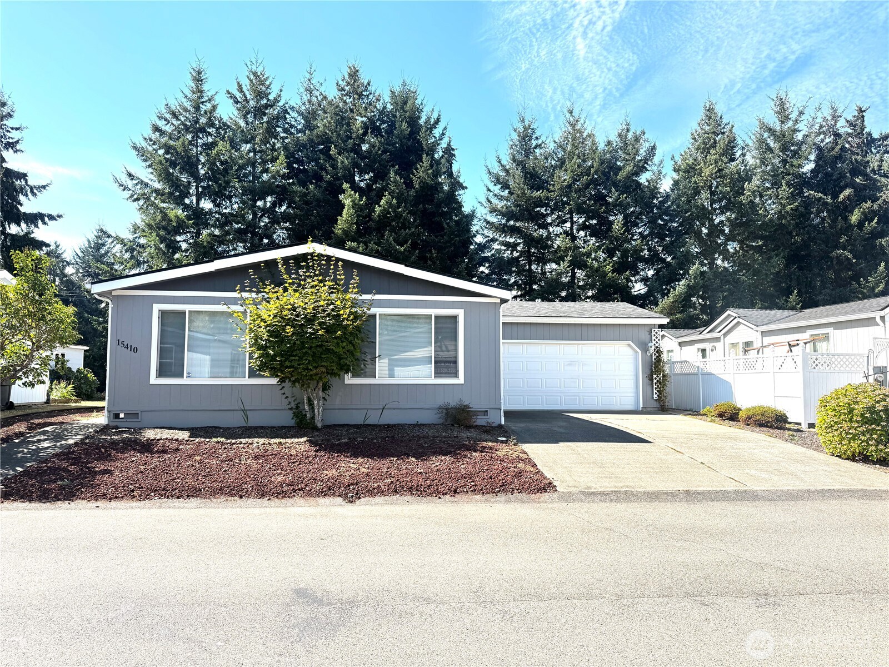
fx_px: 616
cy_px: 334
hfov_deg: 71.6
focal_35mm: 24
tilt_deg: +4.4
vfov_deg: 56.8
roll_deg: -0.4
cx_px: 444
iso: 80
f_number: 1.78
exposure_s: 1/1721
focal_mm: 6.76
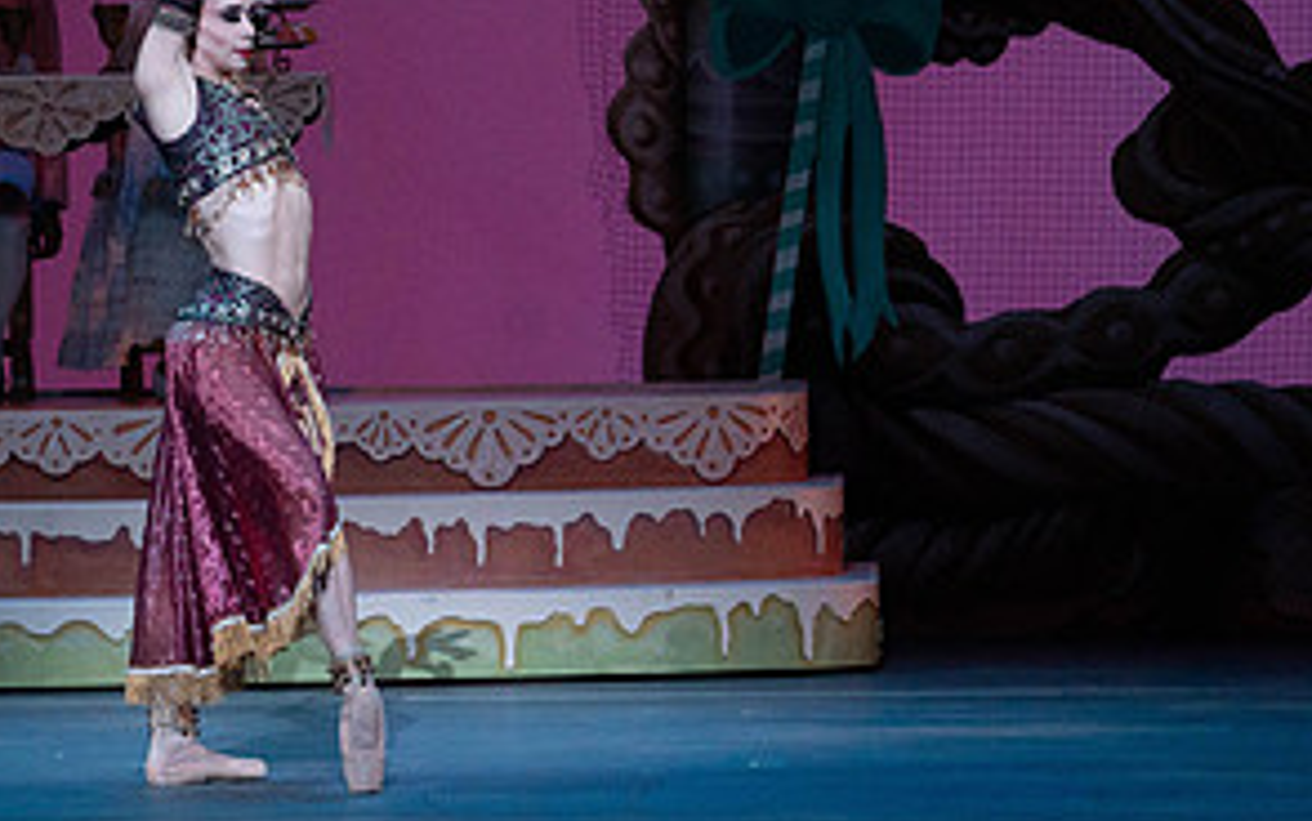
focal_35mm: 402
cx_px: 321
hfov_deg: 5.2
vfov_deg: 3.3
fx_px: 14380
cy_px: 132
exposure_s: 1/320
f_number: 5.6
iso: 3200
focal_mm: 200
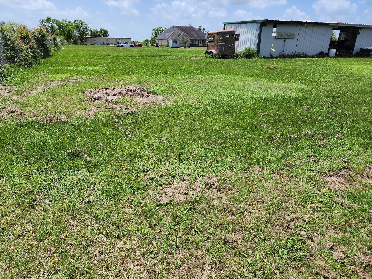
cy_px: 140
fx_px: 247
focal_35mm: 23
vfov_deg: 58.9
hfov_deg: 73.9
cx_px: 186
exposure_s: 1/1148
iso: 12
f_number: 1.8
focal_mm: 6.4
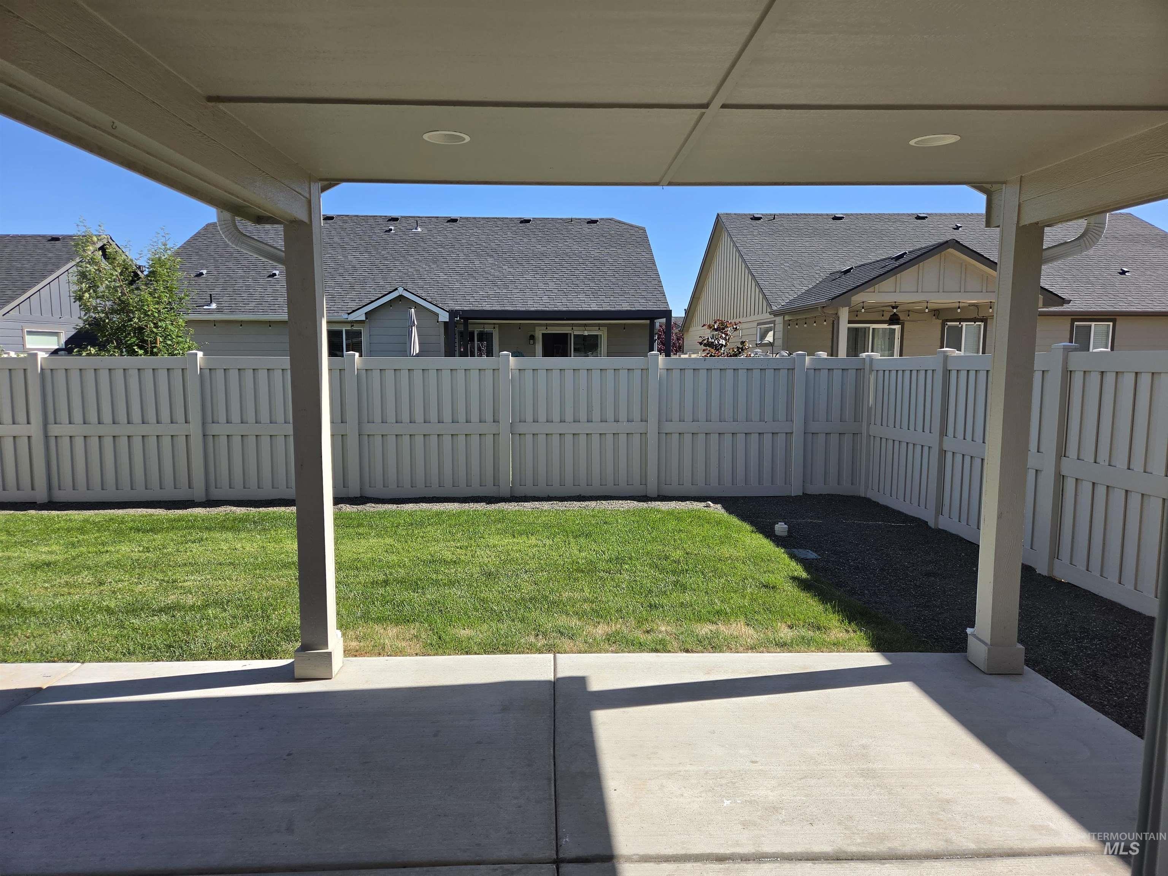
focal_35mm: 23
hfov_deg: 73.9
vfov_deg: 58.9
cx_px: 584
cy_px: 438
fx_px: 776
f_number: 1.8
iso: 80
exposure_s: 1/3067
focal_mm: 5.4
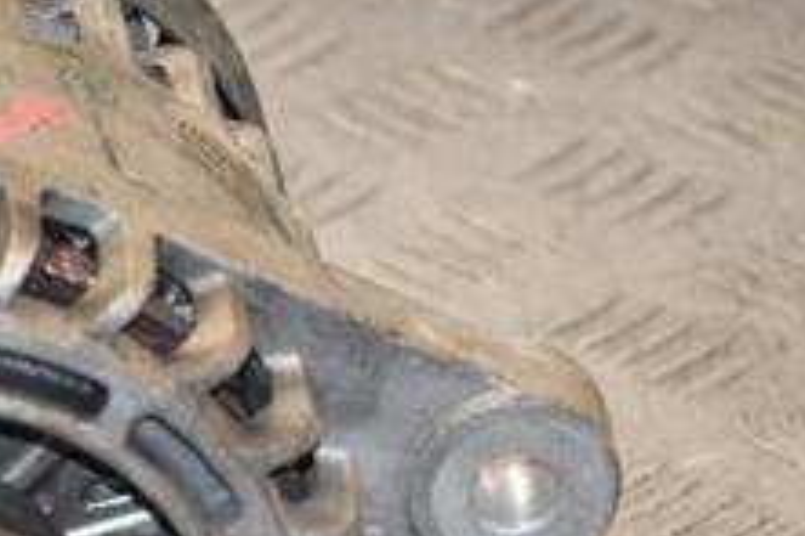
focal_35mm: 305
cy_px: 521
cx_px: -193
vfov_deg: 4.5
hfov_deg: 6.7
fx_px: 6823
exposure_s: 1/160
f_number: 5.3
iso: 800
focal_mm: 75
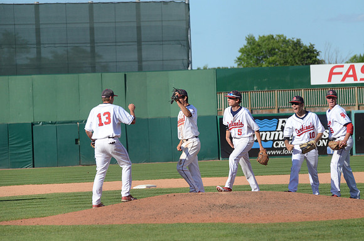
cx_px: 182
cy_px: 120
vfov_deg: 5.5
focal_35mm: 248
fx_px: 2497
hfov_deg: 8.3
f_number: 5
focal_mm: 165
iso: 1000
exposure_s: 1/8000
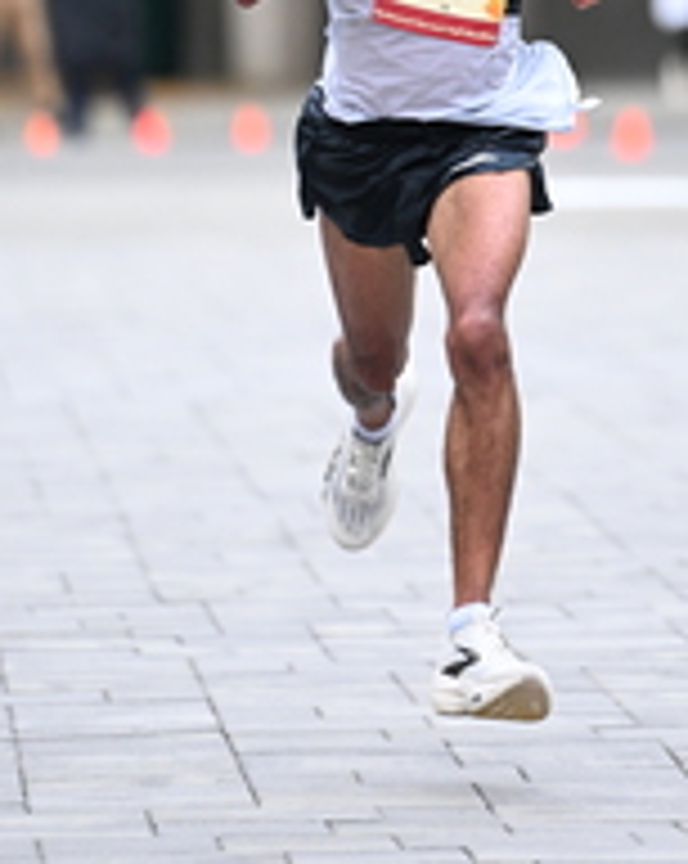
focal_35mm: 539
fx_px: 13752
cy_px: -104
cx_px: 443
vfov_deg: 3.6
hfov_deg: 2.9
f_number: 2.8
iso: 1600
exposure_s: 1/640
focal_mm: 200
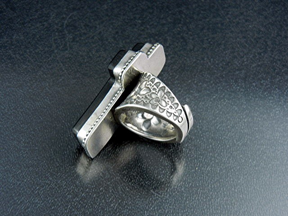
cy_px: 108
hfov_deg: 25.3
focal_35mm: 77
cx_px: 144
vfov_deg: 19.1
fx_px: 641
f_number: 4.3
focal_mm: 13.9
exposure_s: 1/7.2
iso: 200
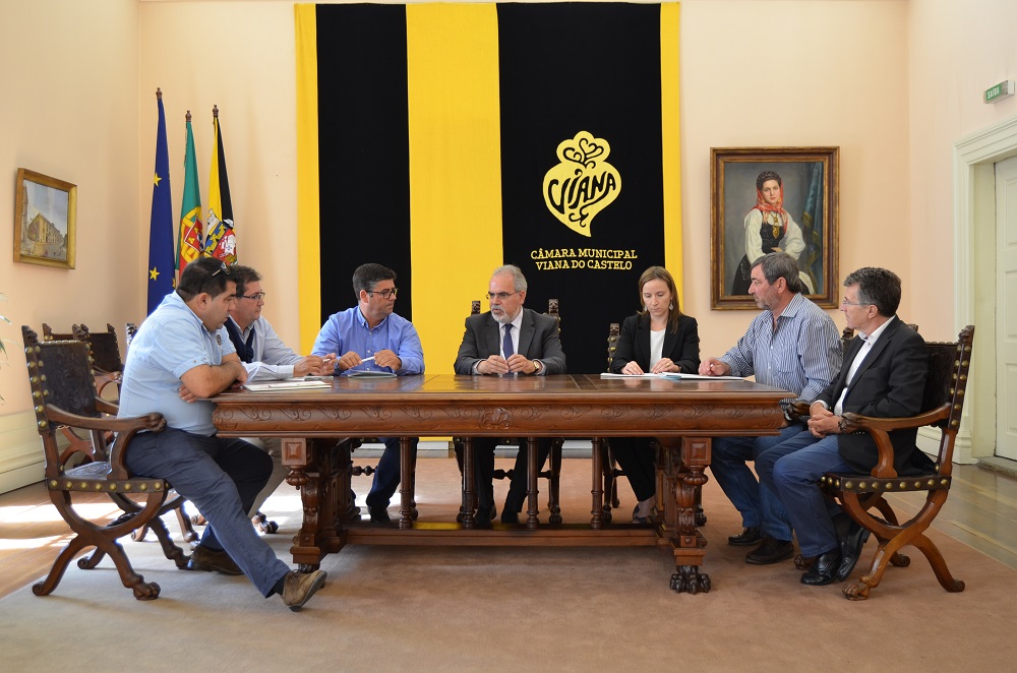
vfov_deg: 38.2
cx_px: 508
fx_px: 972
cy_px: 336
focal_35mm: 34
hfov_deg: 55.2
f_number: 4
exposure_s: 1/60
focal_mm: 23
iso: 560
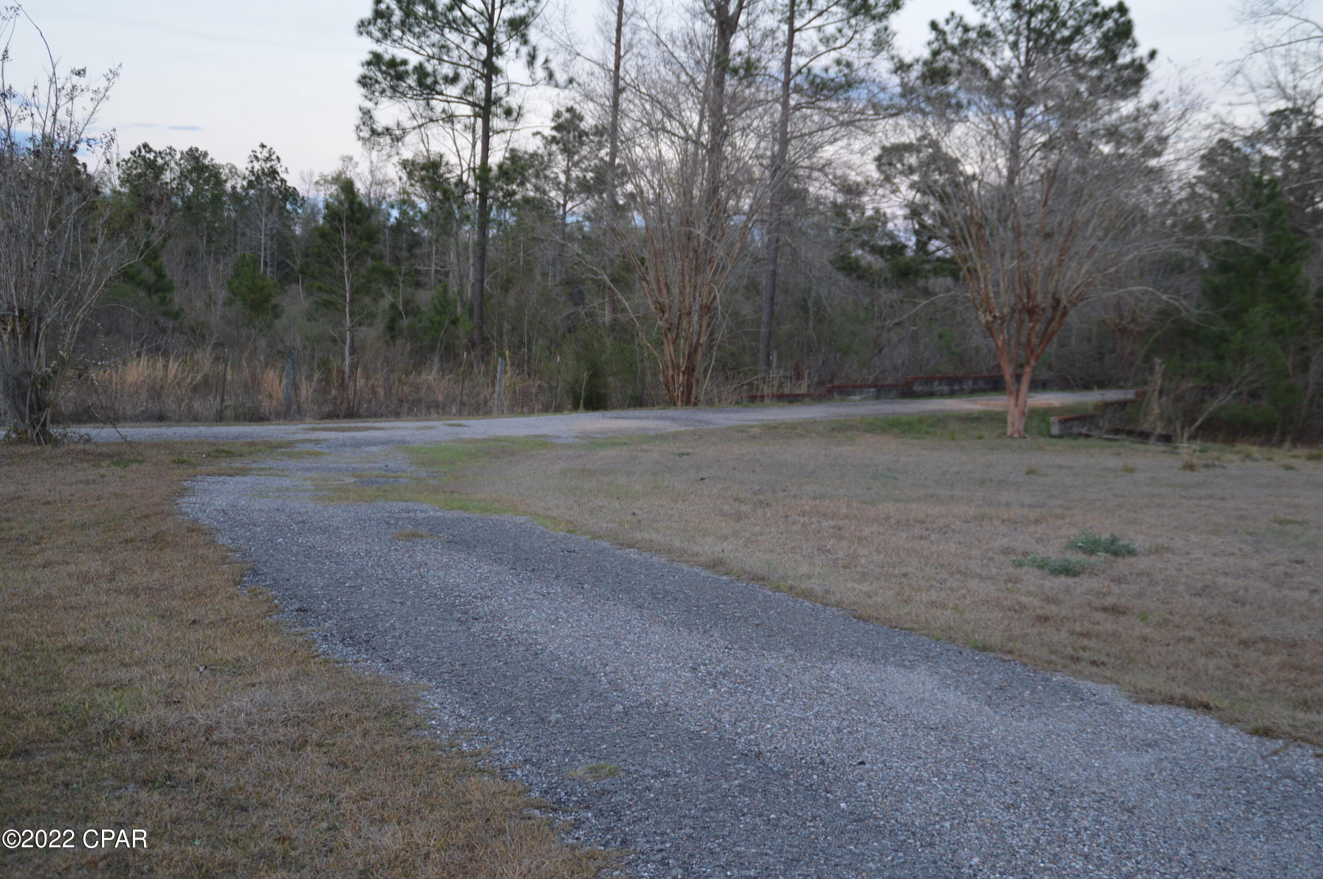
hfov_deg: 46.4
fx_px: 1542
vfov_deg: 31.8
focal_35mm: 42
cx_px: 662
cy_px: 440
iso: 400
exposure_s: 1/80
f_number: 4.5
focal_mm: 28
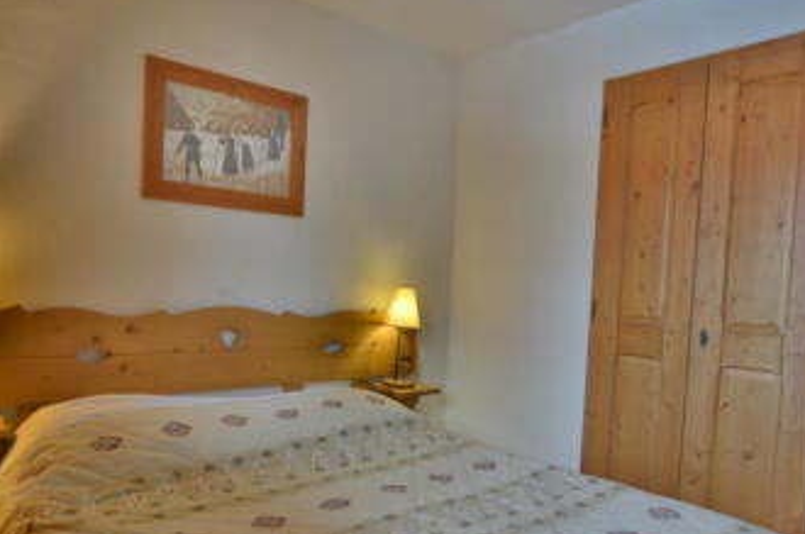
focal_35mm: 26
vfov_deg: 49.2
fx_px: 581
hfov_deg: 69.1
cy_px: 313
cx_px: 344
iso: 200
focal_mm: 12
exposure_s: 1/50
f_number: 3.5
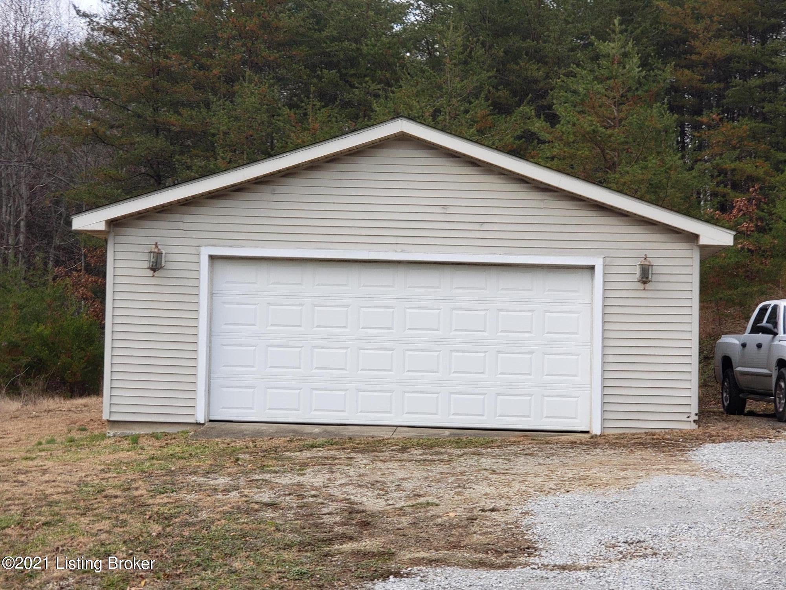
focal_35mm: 52
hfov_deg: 36.8
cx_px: 393
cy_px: 295
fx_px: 1181
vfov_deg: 28.0
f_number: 2.4
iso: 32
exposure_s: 1/142
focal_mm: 6
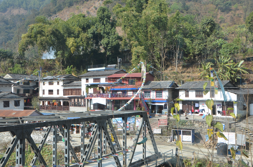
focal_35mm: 44
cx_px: 126
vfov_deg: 30.7
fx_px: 305
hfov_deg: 45.0
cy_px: 84
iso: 100
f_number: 8
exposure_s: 1/125
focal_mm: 29
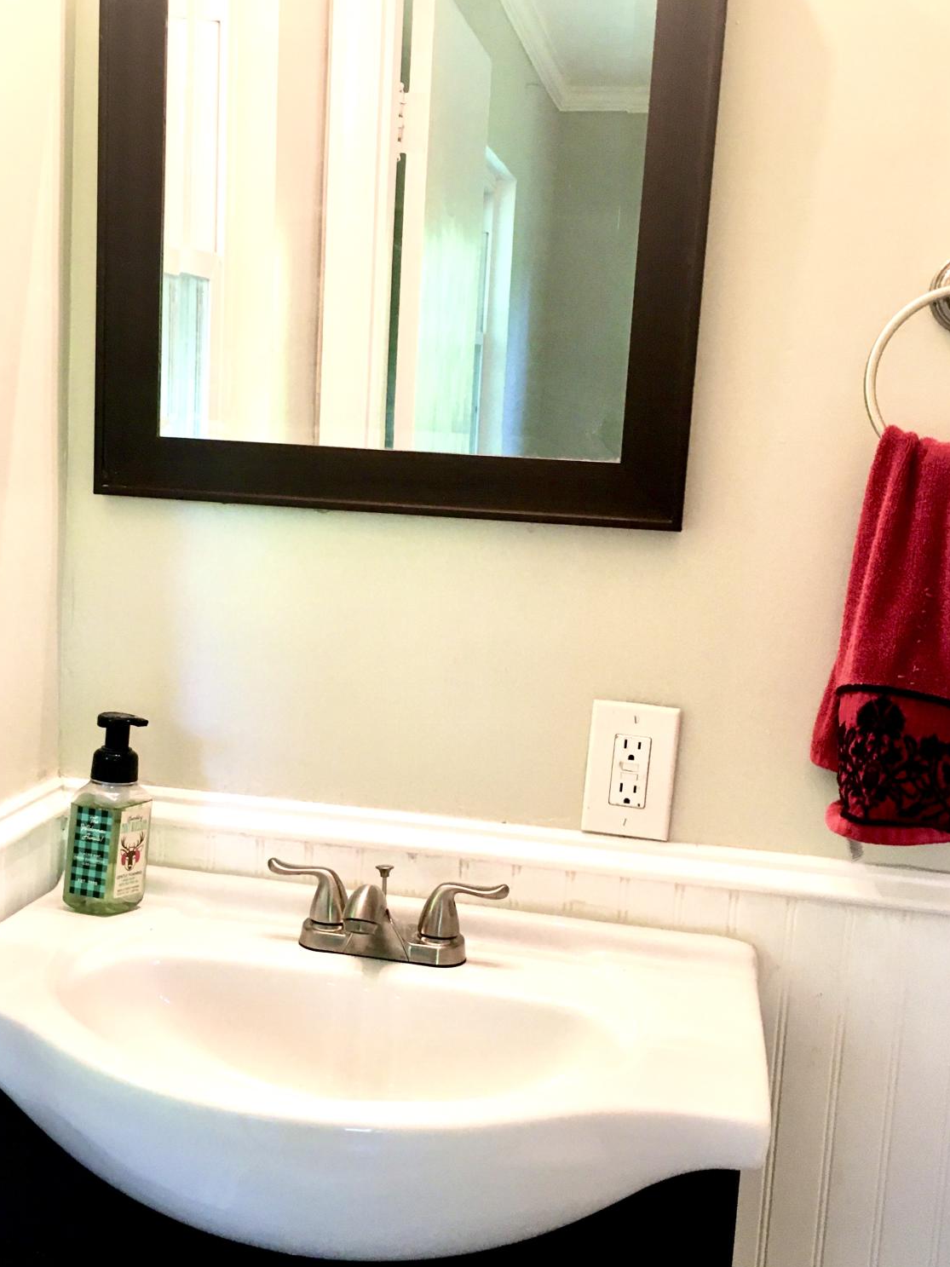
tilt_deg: -7.5
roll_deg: -3.3
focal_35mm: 39
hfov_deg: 36.7
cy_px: 686
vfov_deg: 47.8
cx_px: 400
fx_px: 1427
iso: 80
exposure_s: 1/30
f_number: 2.2
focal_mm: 4.15
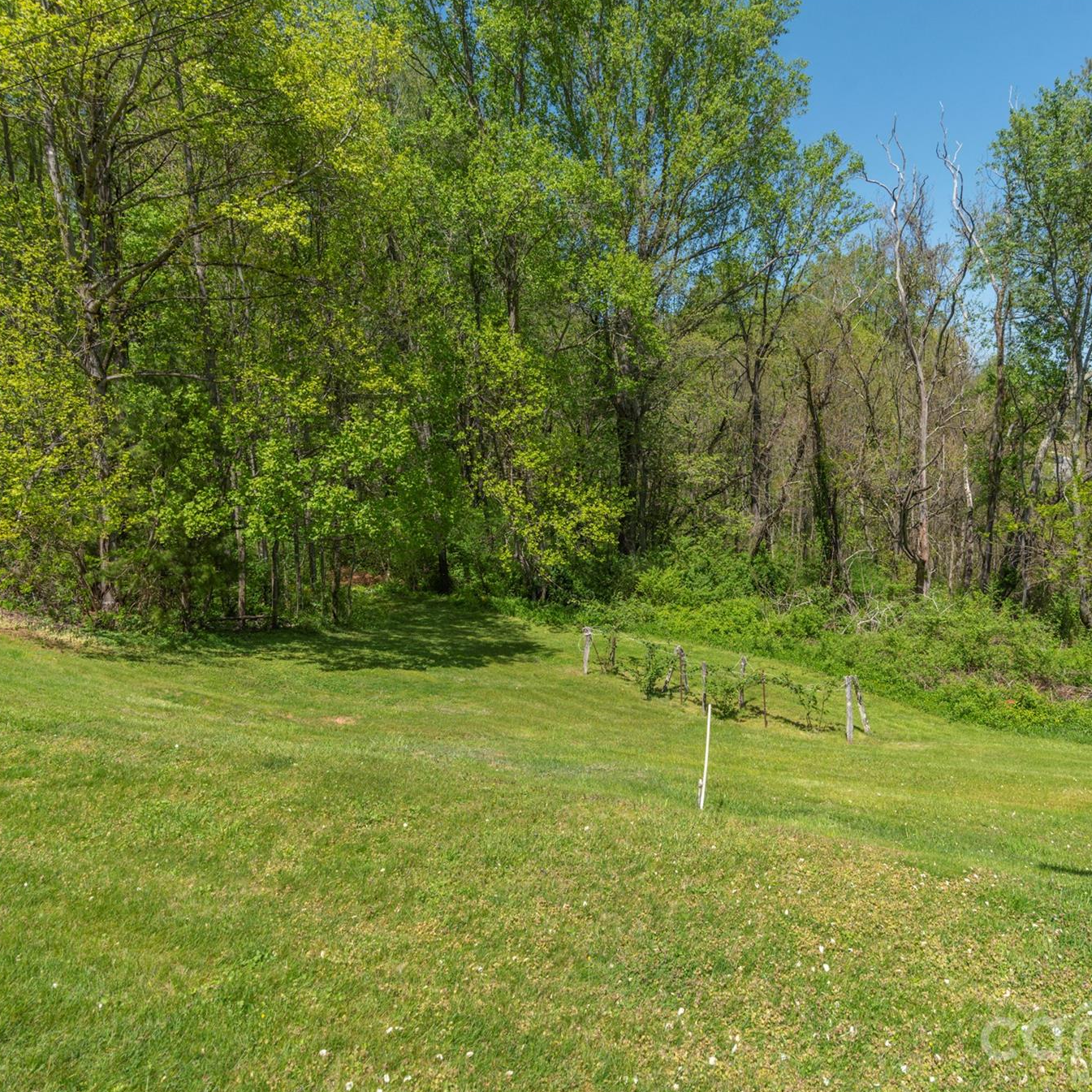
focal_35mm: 22
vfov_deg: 69.6
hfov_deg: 69.1
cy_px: 546
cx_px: 638
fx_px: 785
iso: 320
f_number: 7.1
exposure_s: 1/640
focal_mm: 17
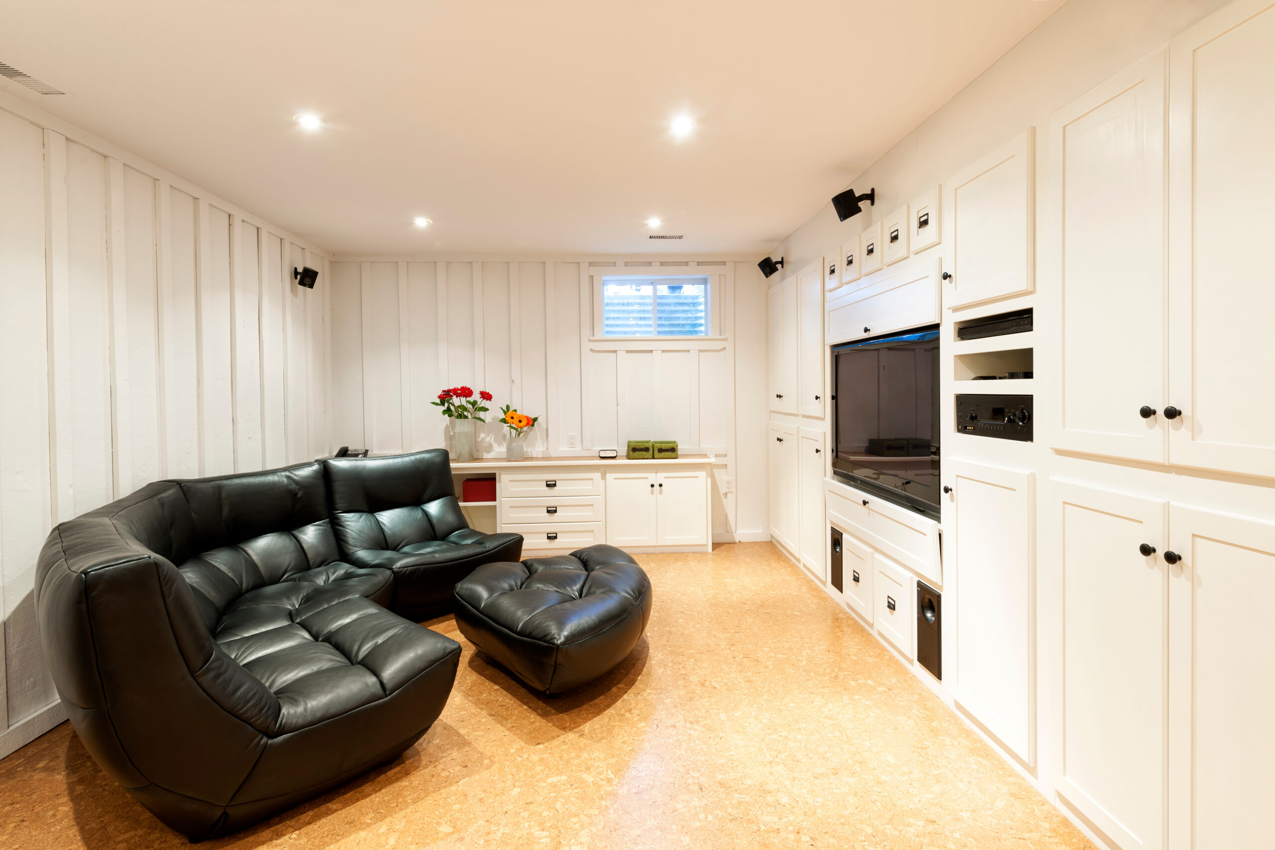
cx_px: 638
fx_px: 637
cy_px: 425
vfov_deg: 67.4
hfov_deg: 90.0
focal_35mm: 18
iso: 100
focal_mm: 18
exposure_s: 4
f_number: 9
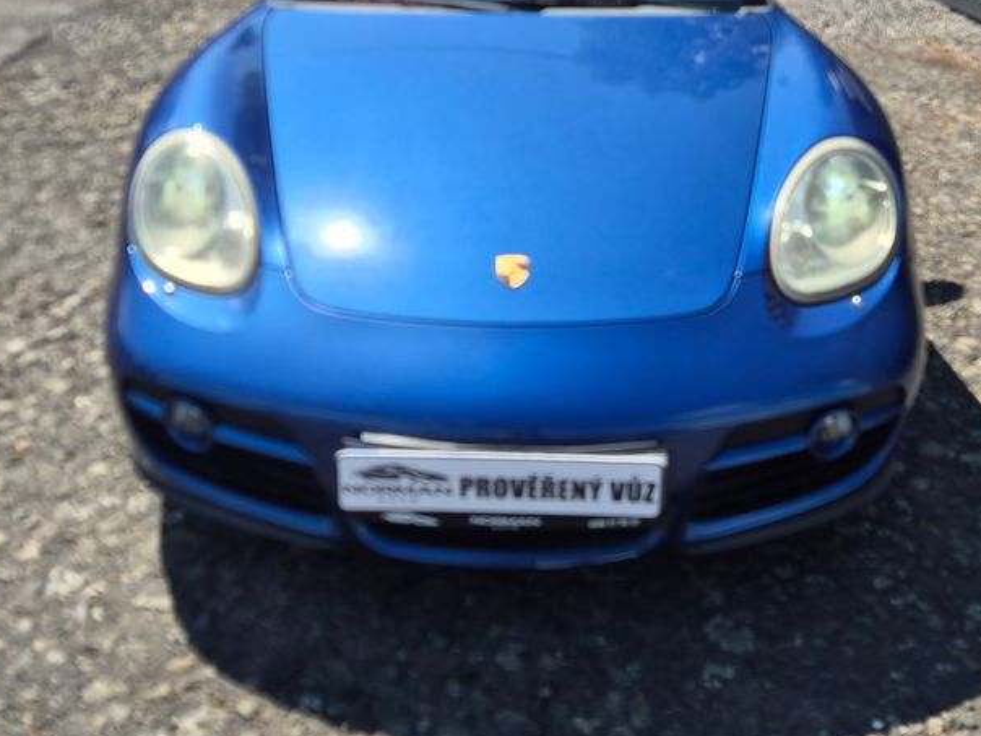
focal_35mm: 39
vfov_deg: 35.3
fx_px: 1105
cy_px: 122
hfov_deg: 47.8
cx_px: 525
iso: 25
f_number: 1.8
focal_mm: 5.4
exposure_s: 1/1580
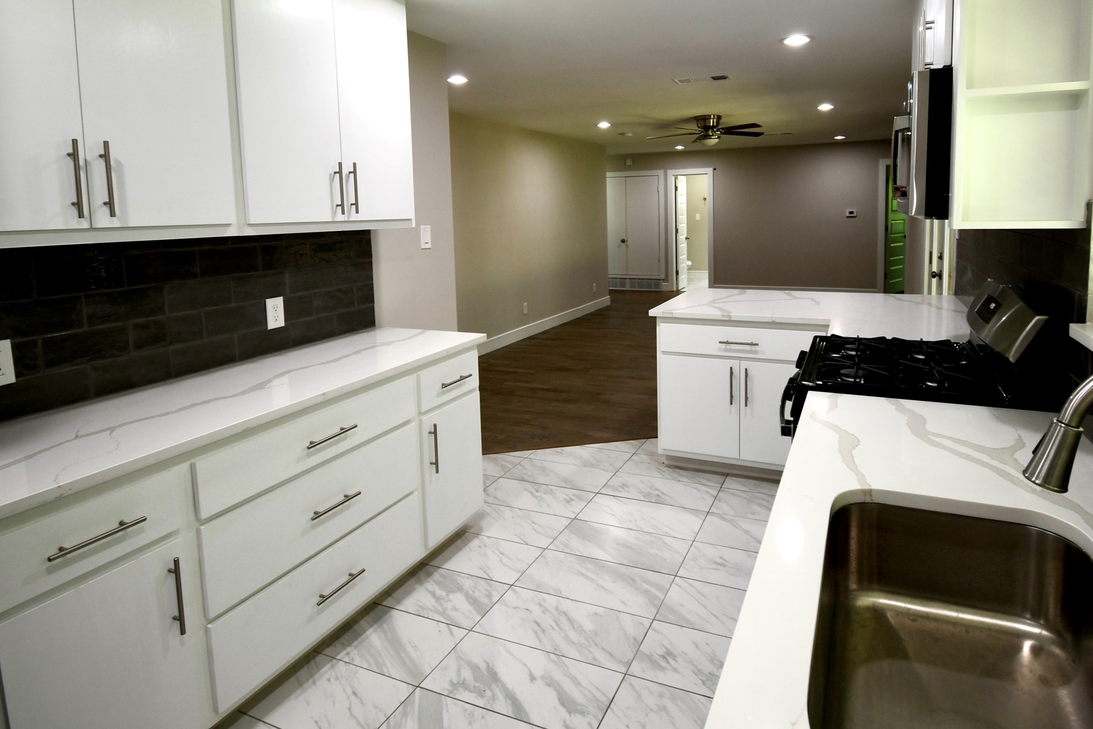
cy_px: 272
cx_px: 599
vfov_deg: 61.1
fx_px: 607
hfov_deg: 83.7
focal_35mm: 20
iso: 200
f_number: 4.5
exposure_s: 1/30
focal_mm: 10
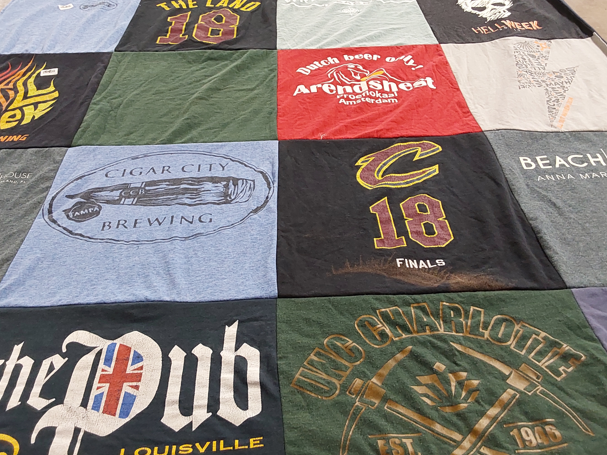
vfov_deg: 41.8
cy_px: 211
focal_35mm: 34
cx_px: 277
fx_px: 596
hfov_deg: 53.9
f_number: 1.9
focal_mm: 2.91
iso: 200
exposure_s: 1/60
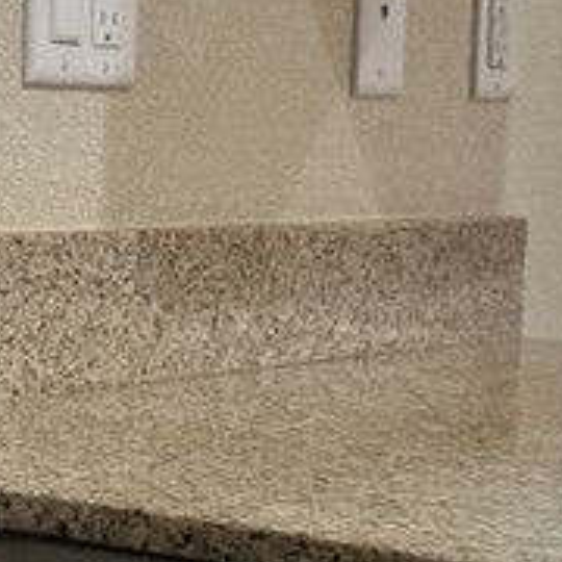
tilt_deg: -2.6
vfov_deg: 14.4
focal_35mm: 121
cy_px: 312
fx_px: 2223
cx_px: -144
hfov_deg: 13.9
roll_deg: -1.4
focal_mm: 6.86
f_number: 1.78
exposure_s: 1/60
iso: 125
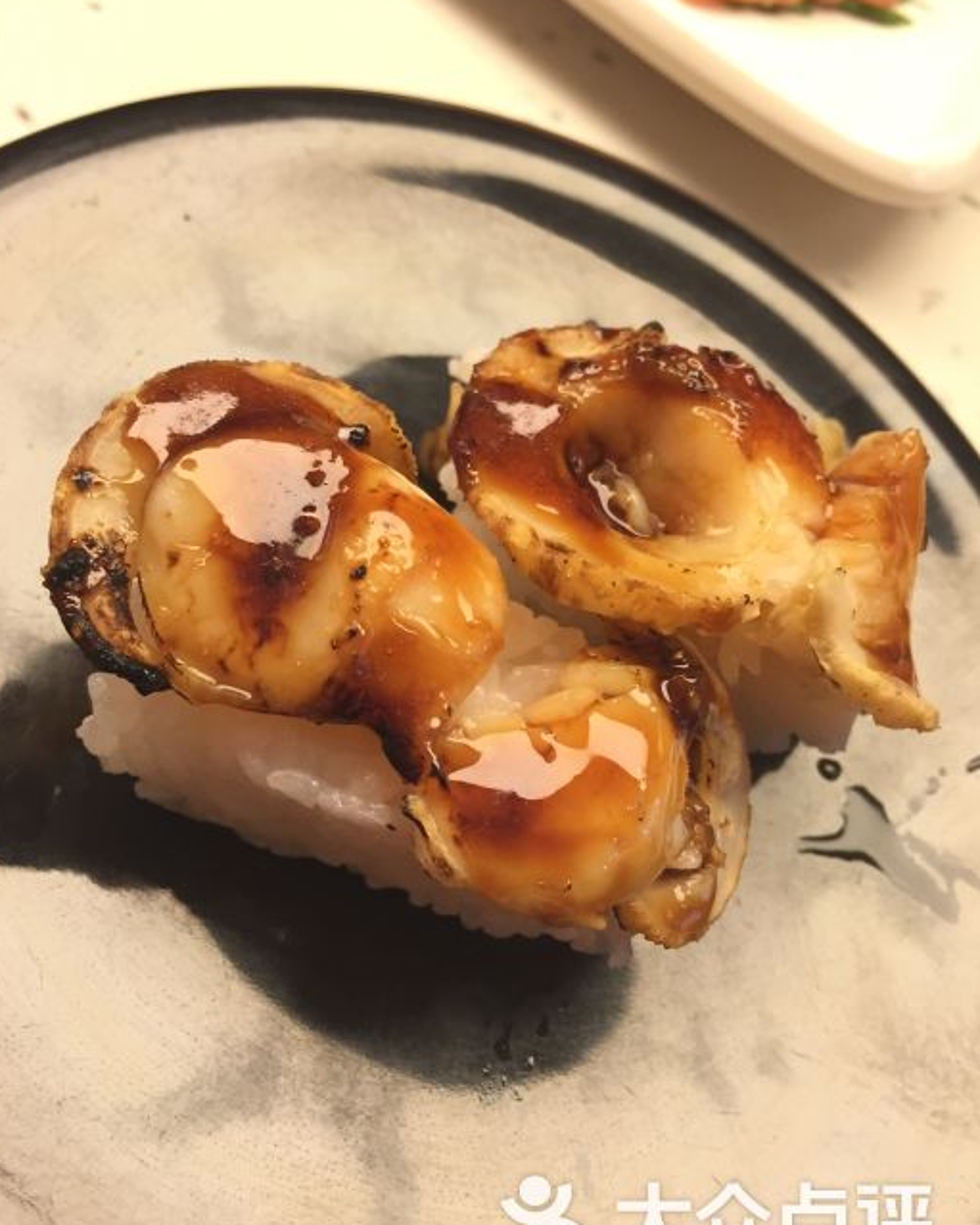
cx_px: 478
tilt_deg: -58.5
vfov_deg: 57.1
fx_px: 1124
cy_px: 650
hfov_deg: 47.1
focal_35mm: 31
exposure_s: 1/33
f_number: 2.2
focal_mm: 4.15
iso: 160
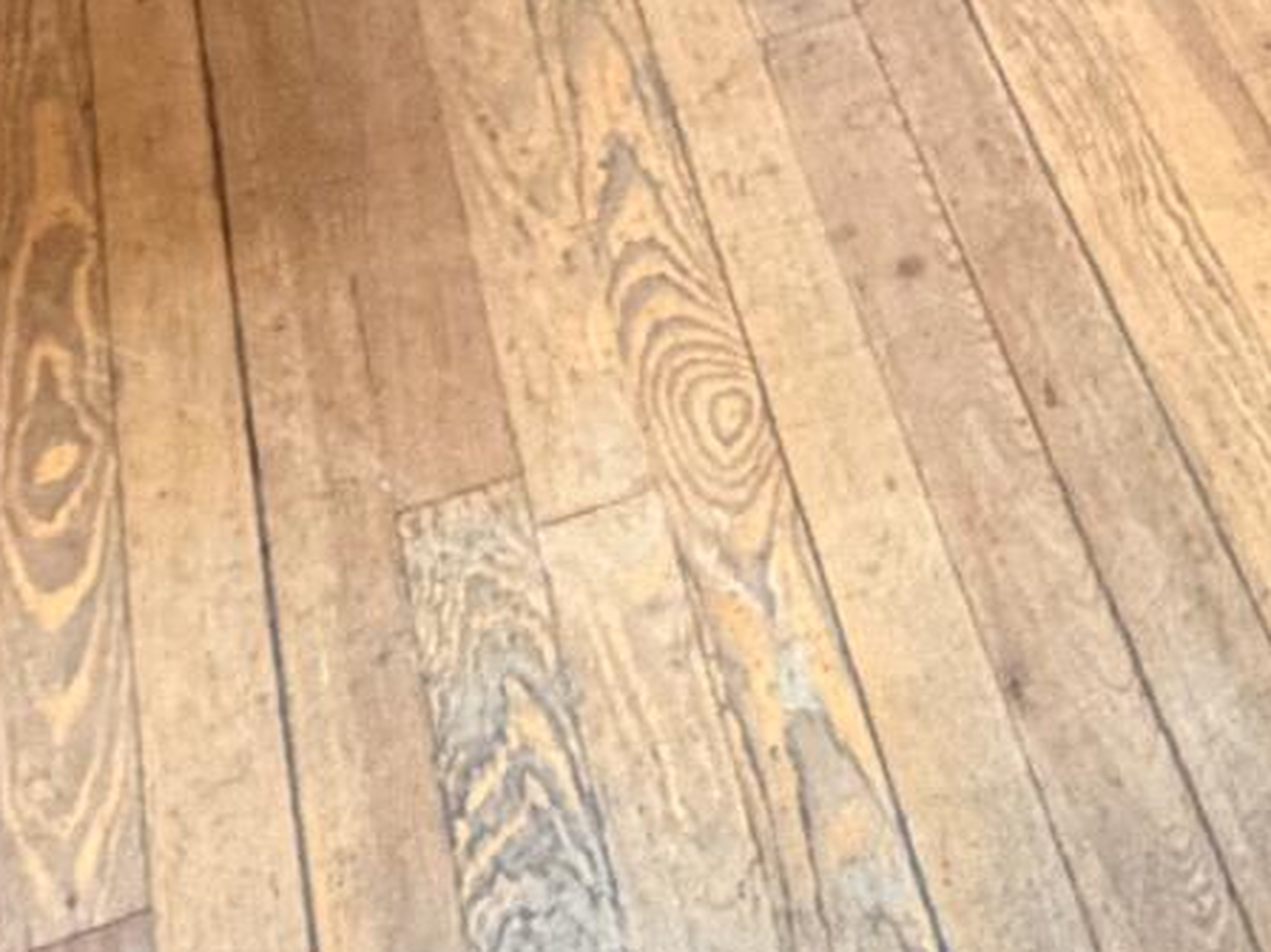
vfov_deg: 14.0
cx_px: 1860
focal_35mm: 94
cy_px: -767
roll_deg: +1.8
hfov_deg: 18.6
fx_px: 3450
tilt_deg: -23.5
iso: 400
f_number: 2.2
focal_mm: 2.22
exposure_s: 1/60
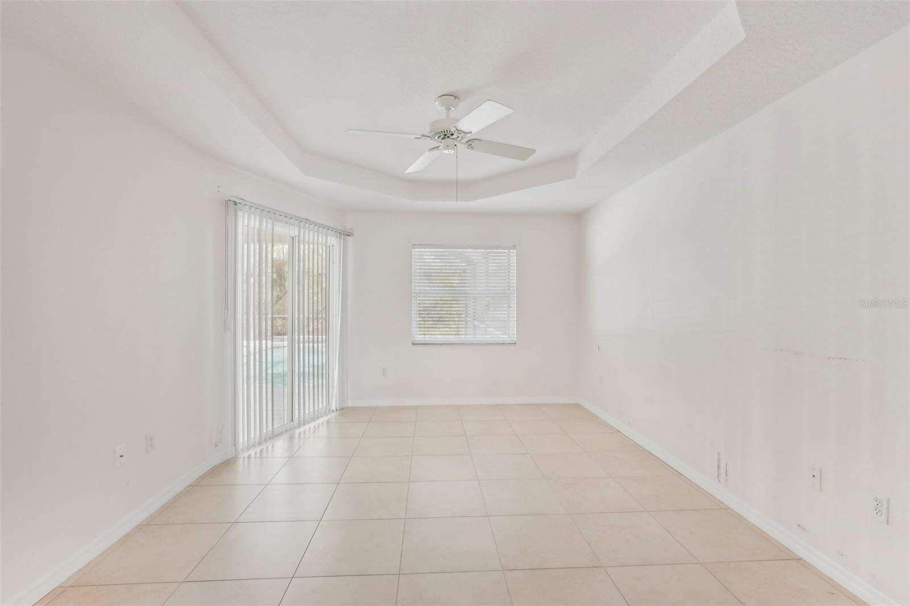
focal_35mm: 16
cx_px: 455
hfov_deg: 96.7
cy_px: 303
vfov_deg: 73.7
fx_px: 404
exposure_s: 1/15
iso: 400
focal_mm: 16
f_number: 8
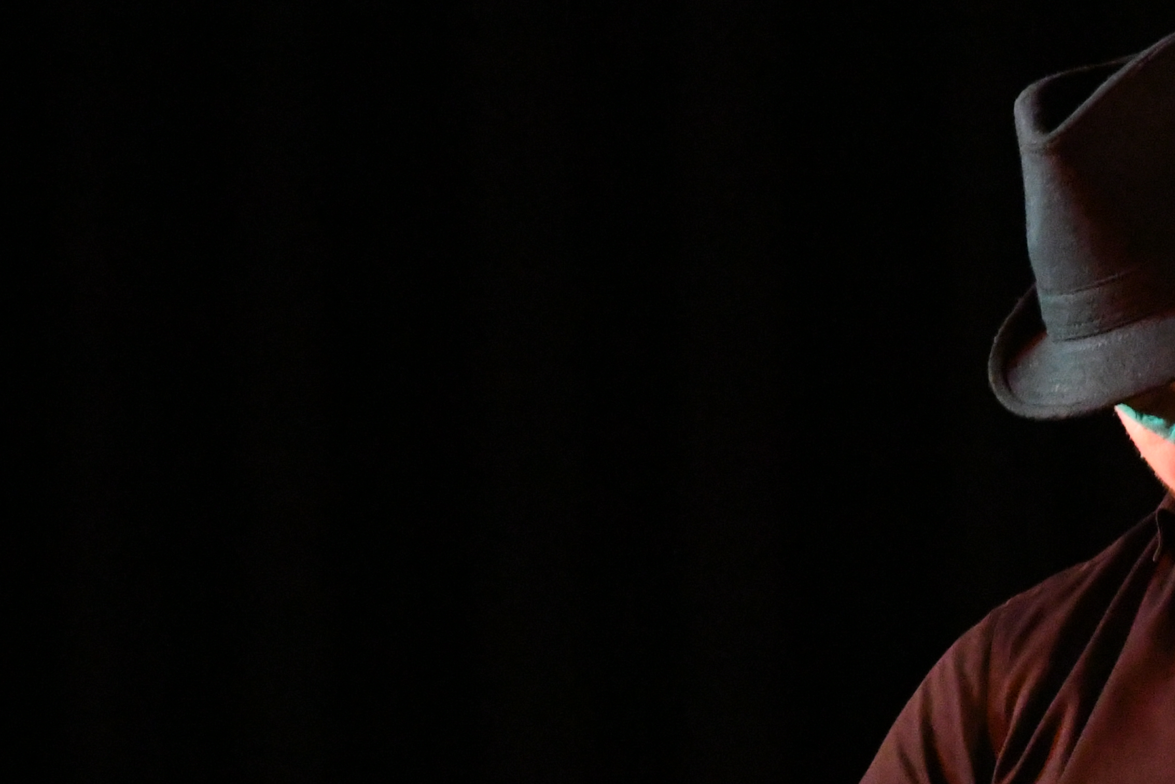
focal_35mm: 571
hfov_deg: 3.6
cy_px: 870
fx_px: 18644
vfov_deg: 2.4
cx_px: 1298
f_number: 6
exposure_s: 1/125
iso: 16000
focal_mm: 155
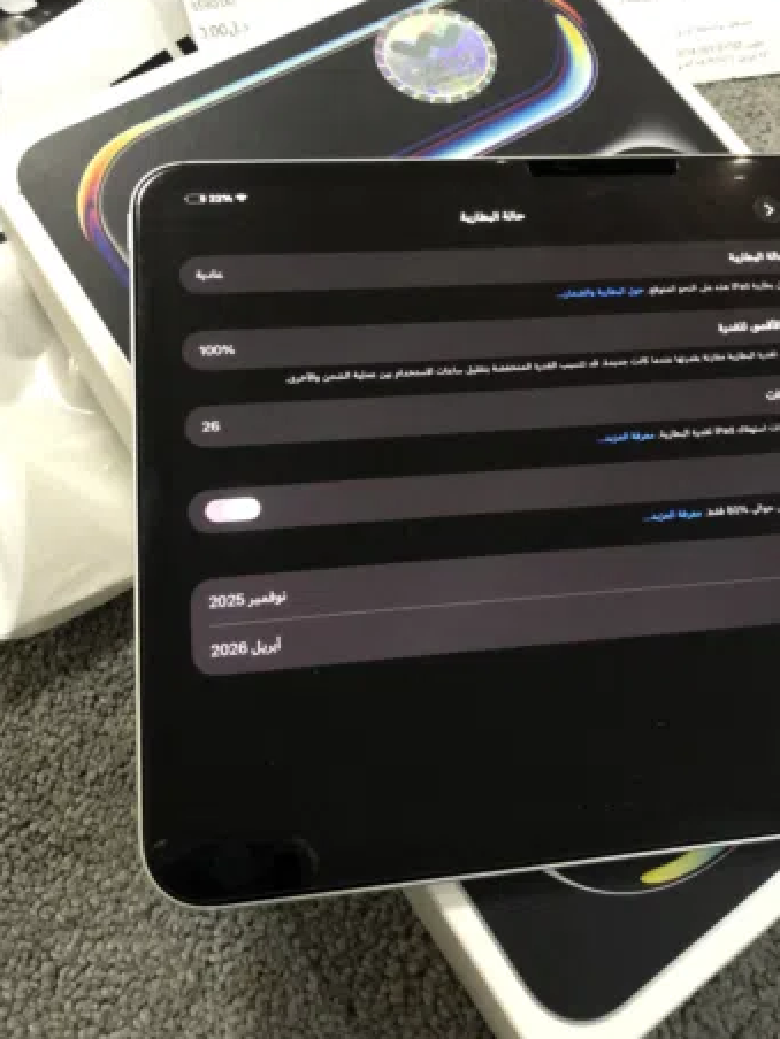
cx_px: 421
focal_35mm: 33
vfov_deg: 55.2
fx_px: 991
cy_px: 459
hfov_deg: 42.9
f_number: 1.8
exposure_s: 1/26
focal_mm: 4
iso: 400
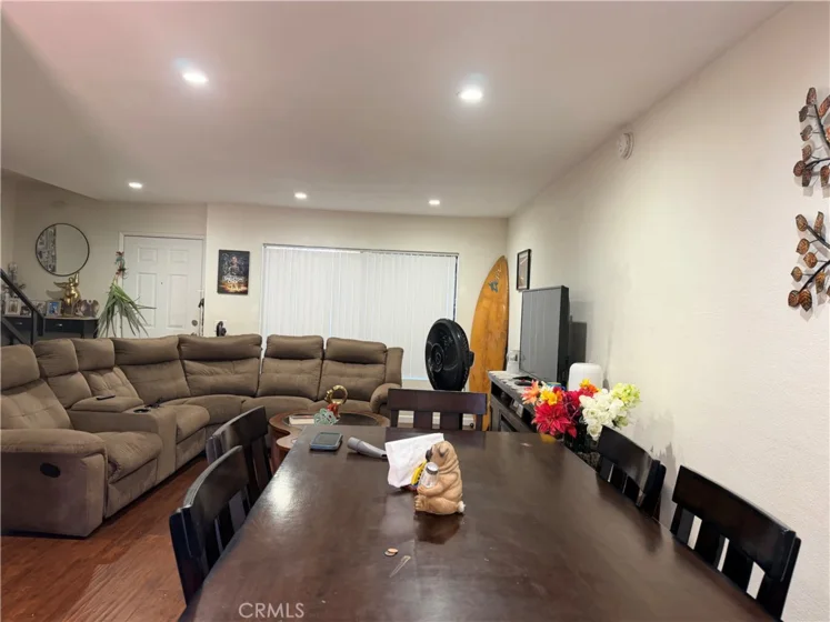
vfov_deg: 56.8
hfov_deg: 71.6
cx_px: 415
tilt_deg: -1.3
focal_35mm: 24
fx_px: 575
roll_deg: -1.4
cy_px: 311
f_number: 1.78
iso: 200
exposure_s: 1/60
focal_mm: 6.76
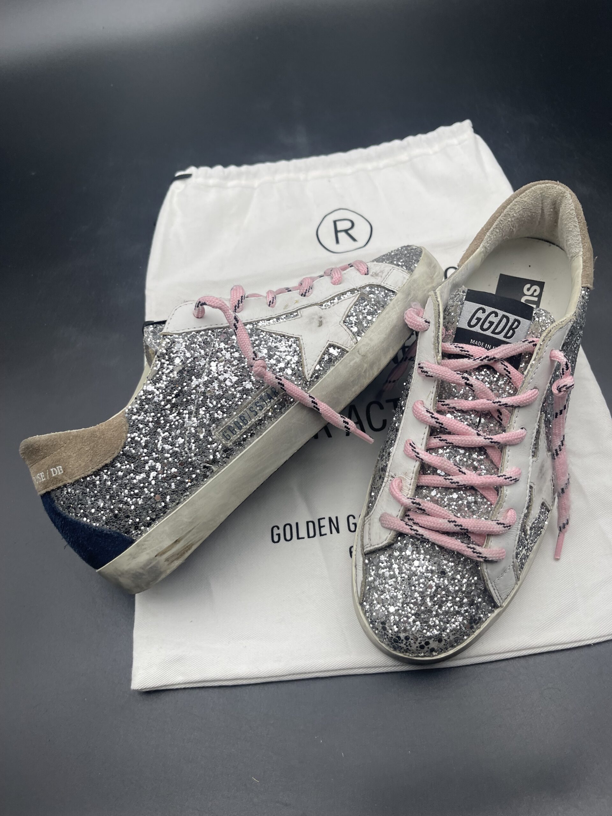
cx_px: 306
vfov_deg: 69.4
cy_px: 408
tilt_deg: -61.2
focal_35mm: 25
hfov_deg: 54.9
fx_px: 589
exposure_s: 1/759
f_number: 1.6
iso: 32
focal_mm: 5.1
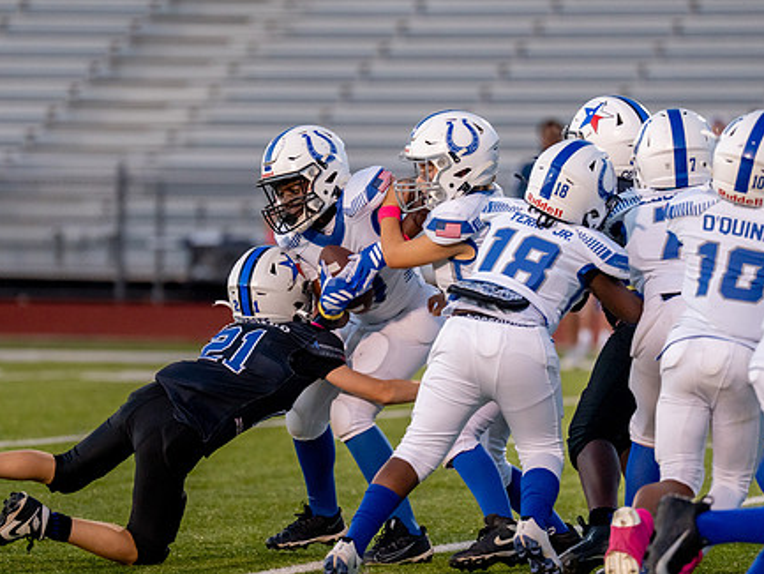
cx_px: 312
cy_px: 313
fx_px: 7661
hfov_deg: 5.7
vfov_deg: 4.3
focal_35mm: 347
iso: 1600
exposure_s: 1/1250
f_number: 2.8
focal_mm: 200
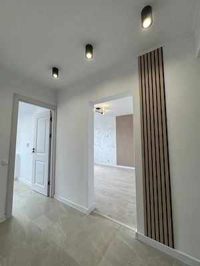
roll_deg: -0.5
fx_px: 108
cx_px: 100
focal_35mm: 14
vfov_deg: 102.1
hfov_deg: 85.7
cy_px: 133
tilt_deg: +5.5
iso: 40
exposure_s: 1/132
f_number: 2.2
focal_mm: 2.22
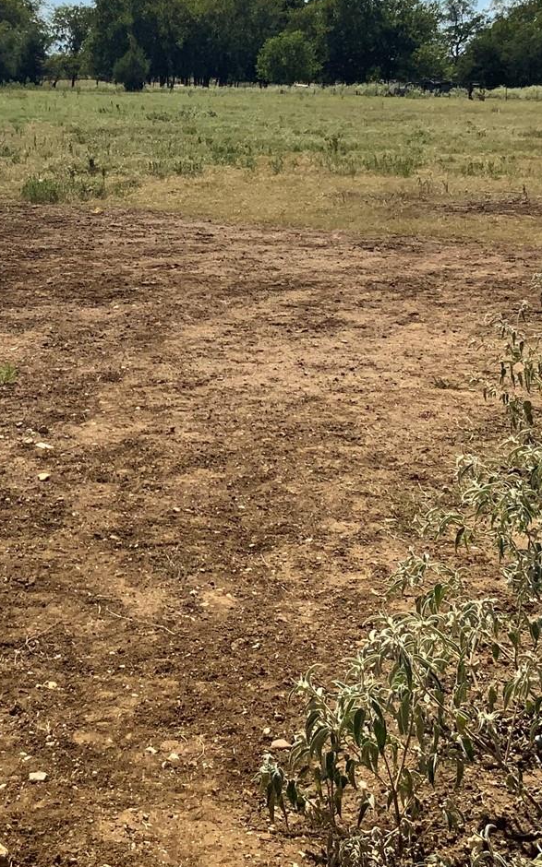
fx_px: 1584
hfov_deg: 19.3
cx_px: 139
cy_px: 259
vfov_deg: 30.3
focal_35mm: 67
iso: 20
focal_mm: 3
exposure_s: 1/3322
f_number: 1.8
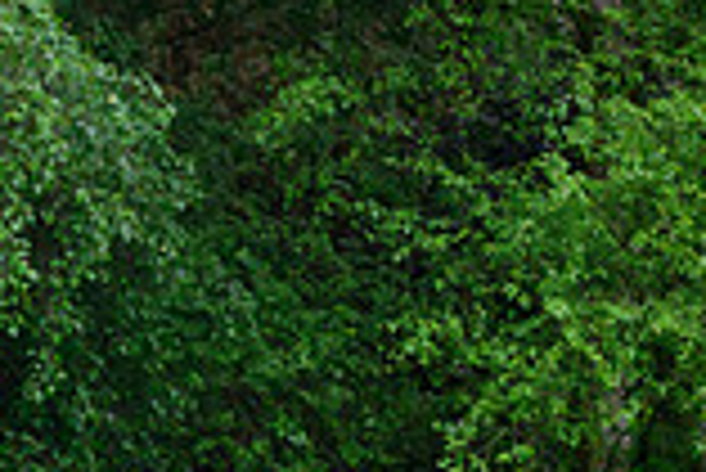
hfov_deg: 2.8
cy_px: 721
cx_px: -490
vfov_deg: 1.9
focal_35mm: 738
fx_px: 14486
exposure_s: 1/800
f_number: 4
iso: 1000
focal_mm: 200
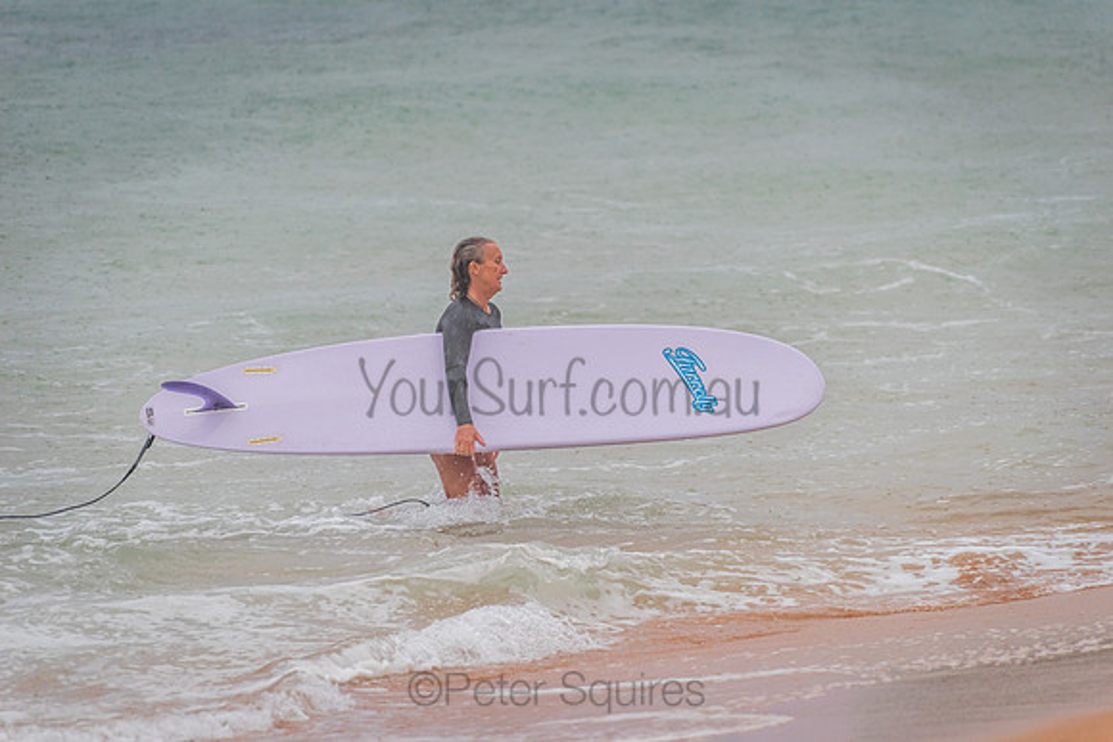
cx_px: 556
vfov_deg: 2.8
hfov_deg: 4.1
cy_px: 371
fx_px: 15461
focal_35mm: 500
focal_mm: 500
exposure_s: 1/320
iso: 640
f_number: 5.6
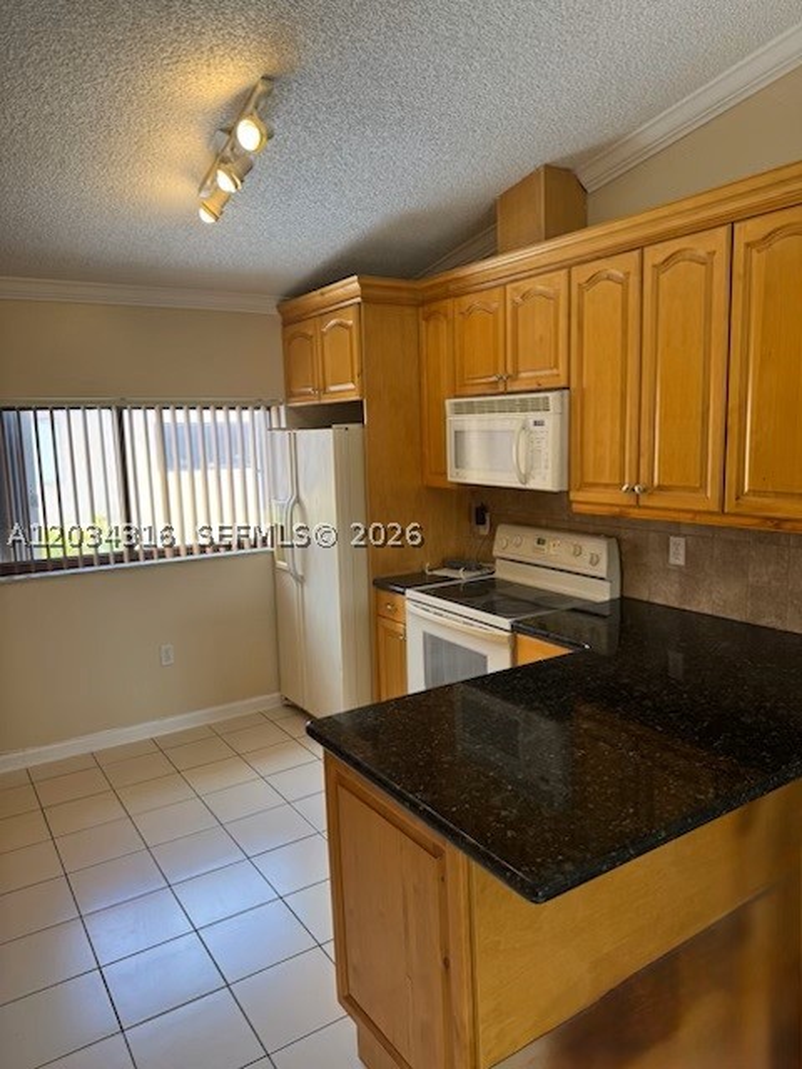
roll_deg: +3.1
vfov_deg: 71.6
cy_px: 534
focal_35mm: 24
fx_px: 741
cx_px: 401
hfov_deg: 56.8
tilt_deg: -6.2
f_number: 1.78
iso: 100
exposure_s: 1/120
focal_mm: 6.76
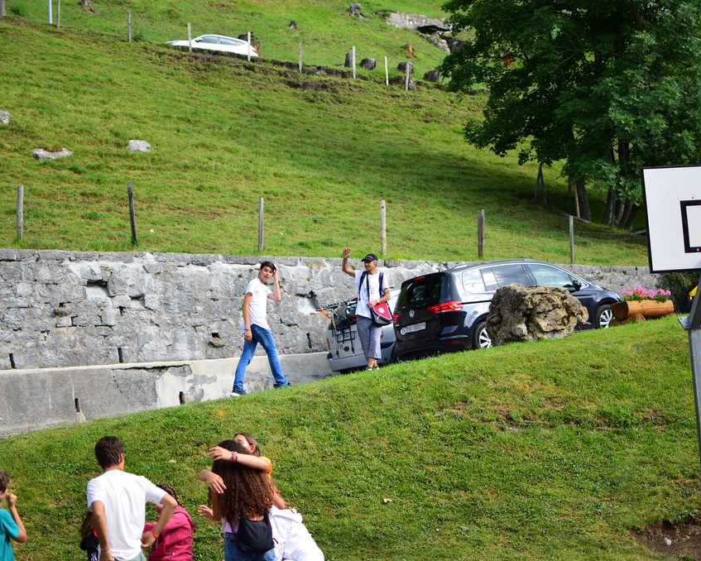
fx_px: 1236
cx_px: 365
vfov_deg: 25.6
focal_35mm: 60
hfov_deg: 31.7
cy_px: 282
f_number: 2
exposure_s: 1/800
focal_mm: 35
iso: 100
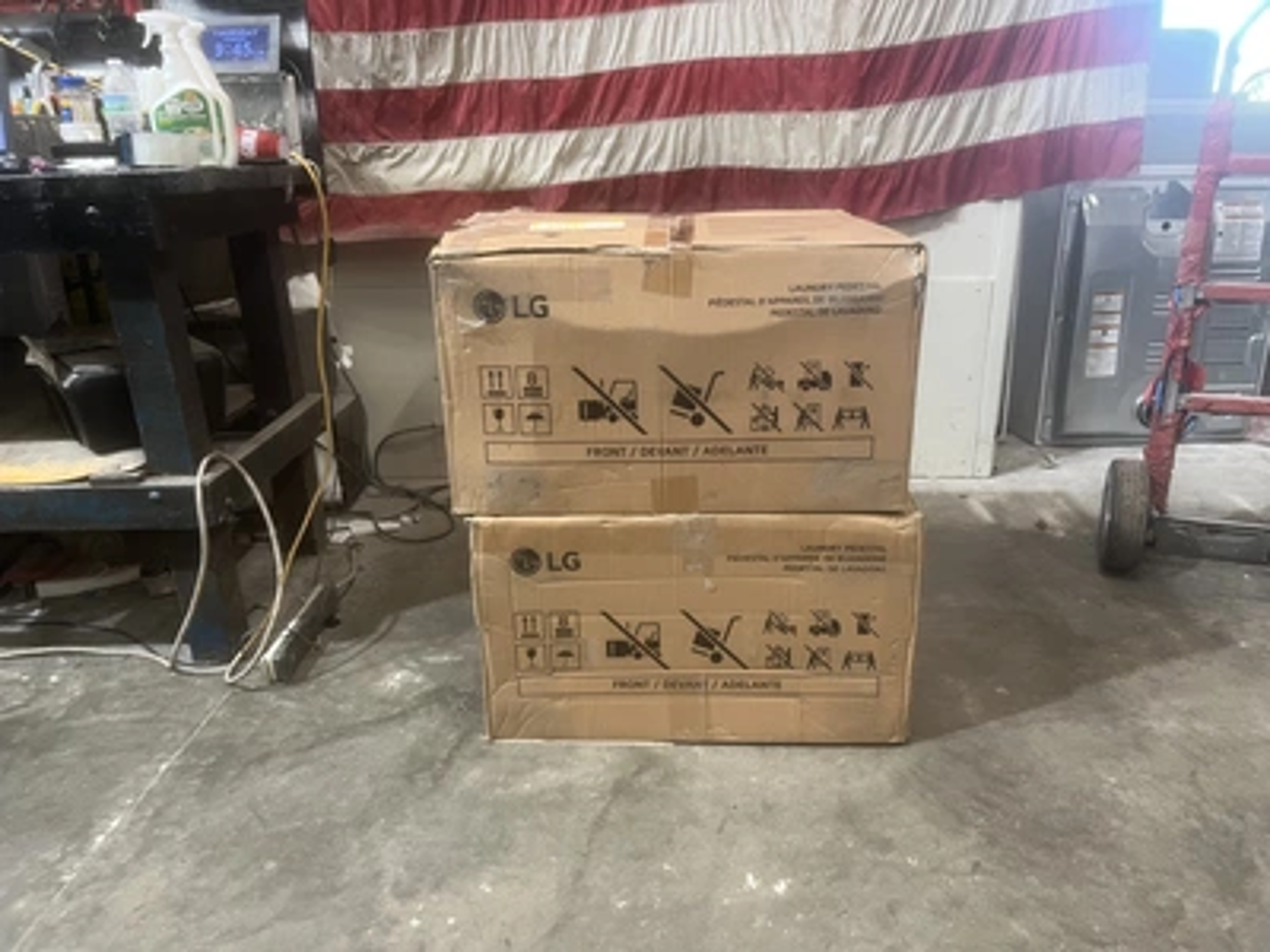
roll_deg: +2.0
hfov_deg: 67.3
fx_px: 954
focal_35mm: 26
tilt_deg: -19.0
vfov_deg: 53.1
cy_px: 476
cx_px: 635
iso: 160
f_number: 1.6
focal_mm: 5.1
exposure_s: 1/60
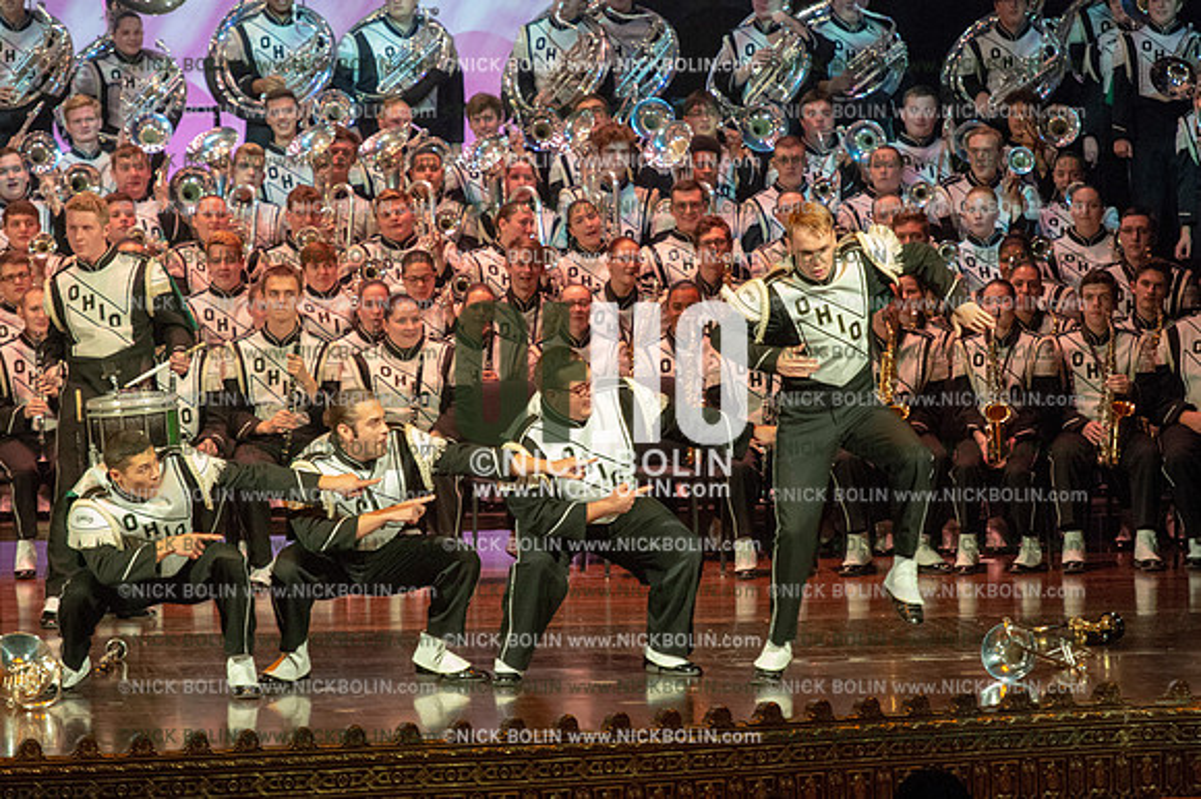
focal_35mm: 230
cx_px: 600
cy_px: 400
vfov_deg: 6.0
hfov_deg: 9.0
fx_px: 7668
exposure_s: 1/200
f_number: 5.6
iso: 8000
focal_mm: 230
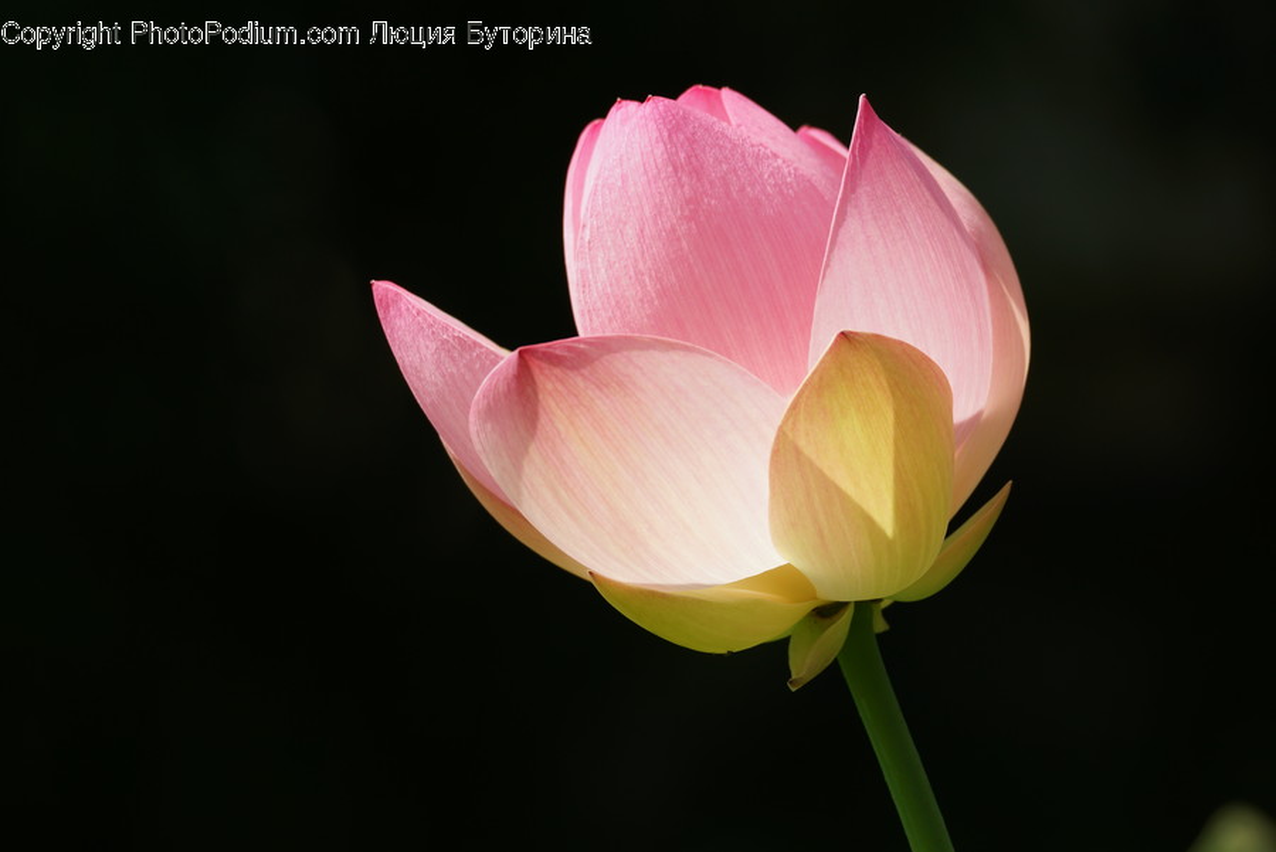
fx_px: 12234
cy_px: 426
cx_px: 638
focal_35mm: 345
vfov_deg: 4.0
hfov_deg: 6.0
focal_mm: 230
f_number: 5.6
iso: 100
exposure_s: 1/400
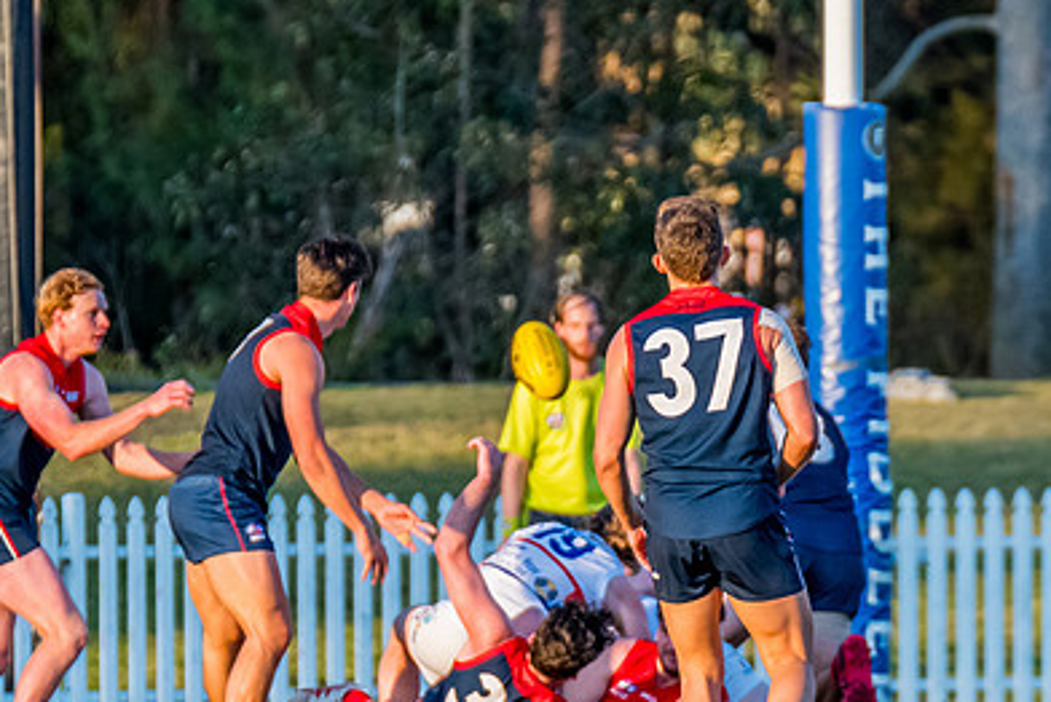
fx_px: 30062
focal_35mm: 1029
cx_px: 768
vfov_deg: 1.3
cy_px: 455
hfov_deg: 2.0
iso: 800
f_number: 4
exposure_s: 1/1600
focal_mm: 360
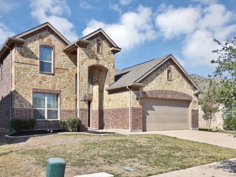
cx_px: 112
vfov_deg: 43.0
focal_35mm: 33
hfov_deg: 55.3
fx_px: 225
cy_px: 89
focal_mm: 20
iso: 160
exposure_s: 1/500
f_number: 8
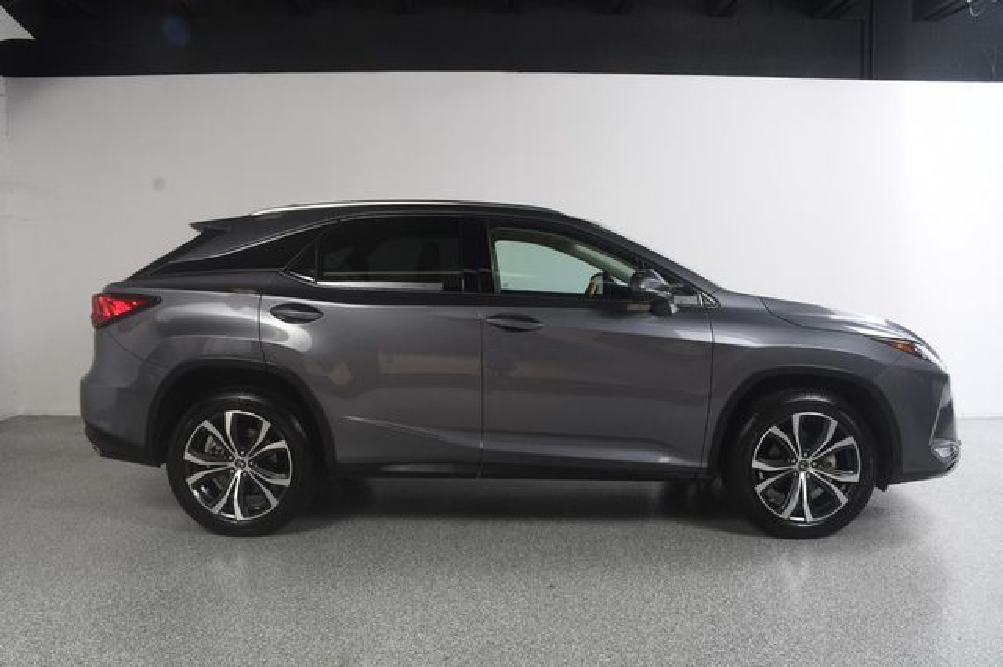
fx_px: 752
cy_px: 334
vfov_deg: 47.9
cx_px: 502
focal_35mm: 27
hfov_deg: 67.4
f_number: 9
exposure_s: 1/160
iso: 100
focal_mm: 18
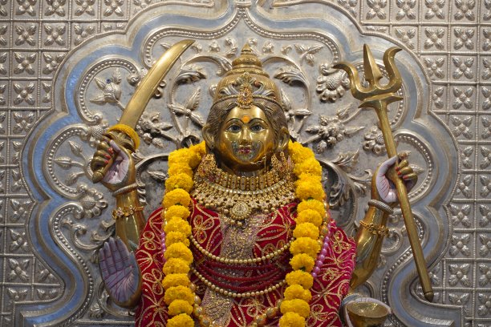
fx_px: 1698
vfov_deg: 11.0
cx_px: 246
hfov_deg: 16.5
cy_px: 164
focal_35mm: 124
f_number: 5.6
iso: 400
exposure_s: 1/160
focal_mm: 83
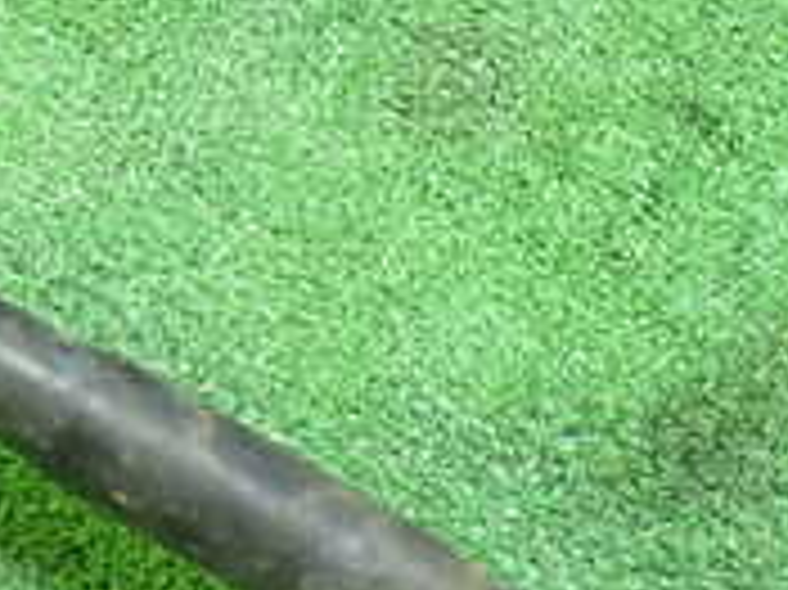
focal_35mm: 110
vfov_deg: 13.4
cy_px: 279
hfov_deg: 17.0
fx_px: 2502
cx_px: -180
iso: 800
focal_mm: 5.79
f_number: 2.4
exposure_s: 1/25
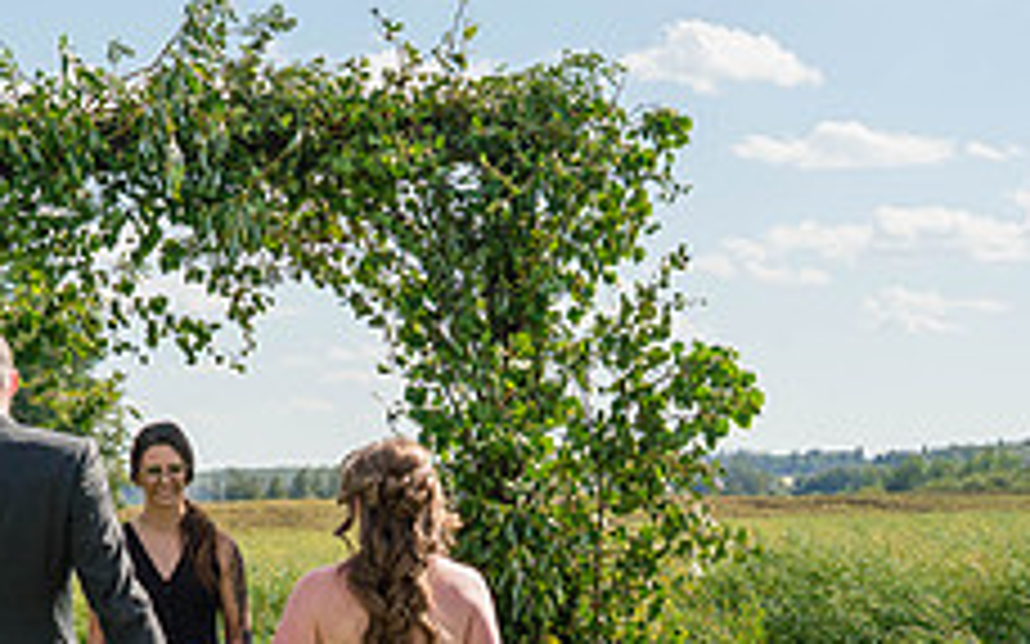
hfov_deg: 16.7
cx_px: 212
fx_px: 3480
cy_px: 636
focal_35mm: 124
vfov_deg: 10.5
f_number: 4.5
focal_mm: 35
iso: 400
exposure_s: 1/2500
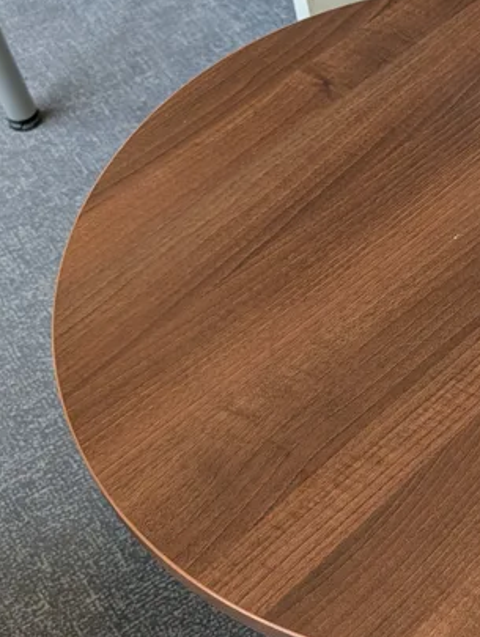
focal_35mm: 63
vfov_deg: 30.7
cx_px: 579
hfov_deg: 21.6
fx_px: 1162
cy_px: 322
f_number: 1.68
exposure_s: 1/179
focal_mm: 6.9
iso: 123
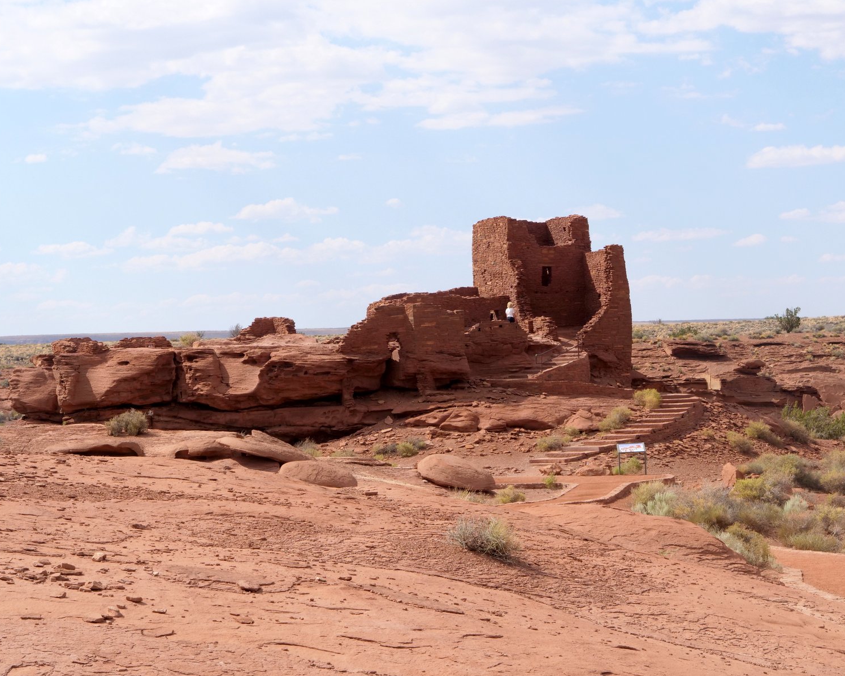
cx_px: 399
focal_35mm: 94
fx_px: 2351
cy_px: 338
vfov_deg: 16.4
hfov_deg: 20.4
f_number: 10
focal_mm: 45
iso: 400
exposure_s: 1/640
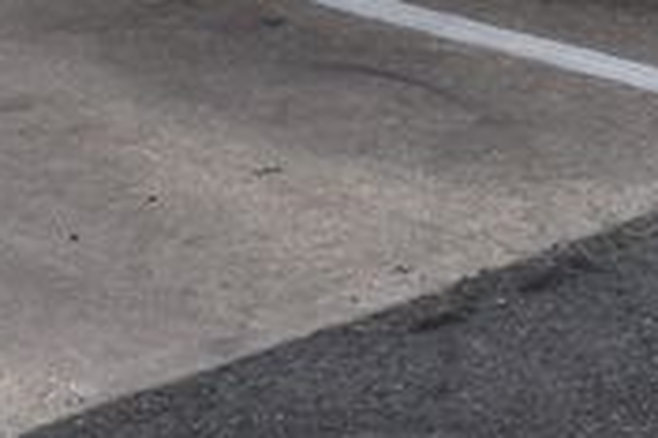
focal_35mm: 131
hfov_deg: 15.6
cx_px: 497
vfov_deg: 10.2
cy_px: -131
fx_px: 2392
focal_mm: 24
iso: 400
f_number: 10
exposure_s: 1/320
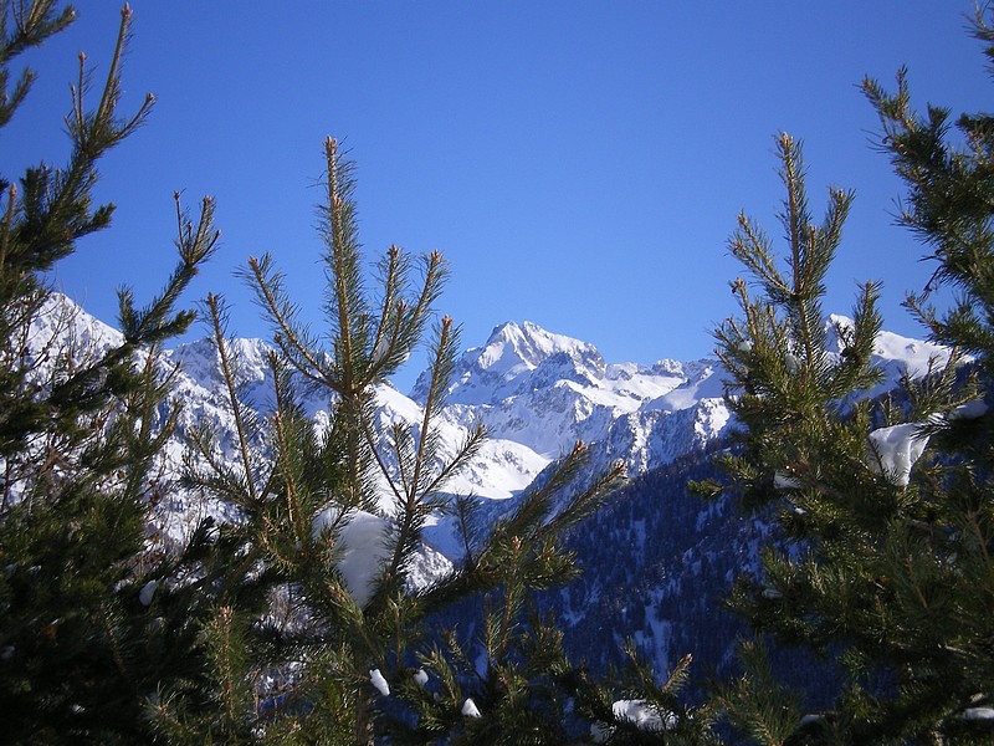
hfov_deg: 21.1
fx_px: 2670
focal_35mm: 93
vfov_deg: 15.9
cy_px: 373
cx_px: 497
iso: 64
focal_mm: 15.3
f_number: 7.5
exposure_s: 1/250
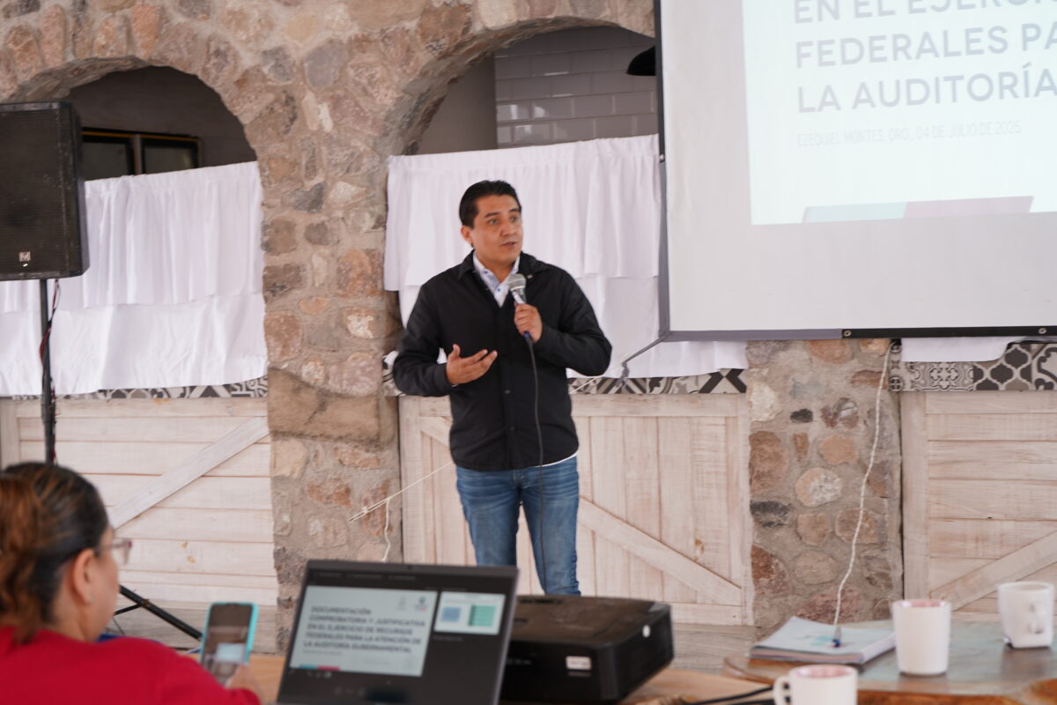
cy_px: 352
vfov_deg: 19.5
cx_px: 528
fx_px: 2055
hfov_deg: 28.8
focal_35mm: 70
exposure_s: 1/13
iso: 200
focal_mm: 70
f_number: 5.6
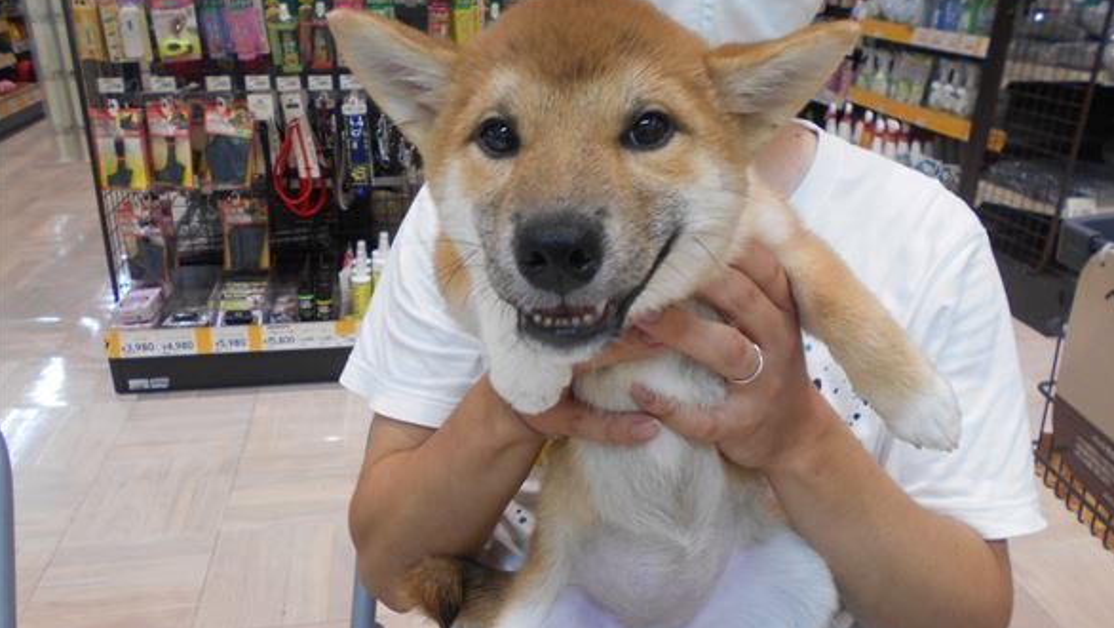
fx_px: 857
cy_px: 344
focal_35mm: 29
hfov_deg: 66.0
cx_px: 565
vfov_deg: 40.2
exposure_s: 1/30
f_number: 3.2
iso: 125
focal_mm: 4.6
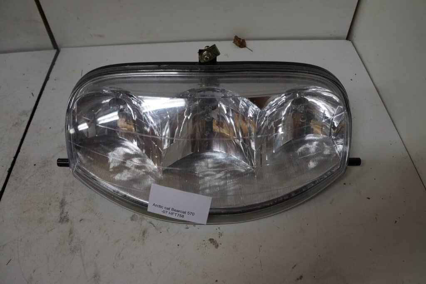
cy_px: 142
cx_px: 213
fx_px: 320
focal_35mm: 27
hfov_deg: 67.4
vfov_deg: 47.9
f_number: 5
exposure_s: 1/60
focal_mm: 18
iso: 800
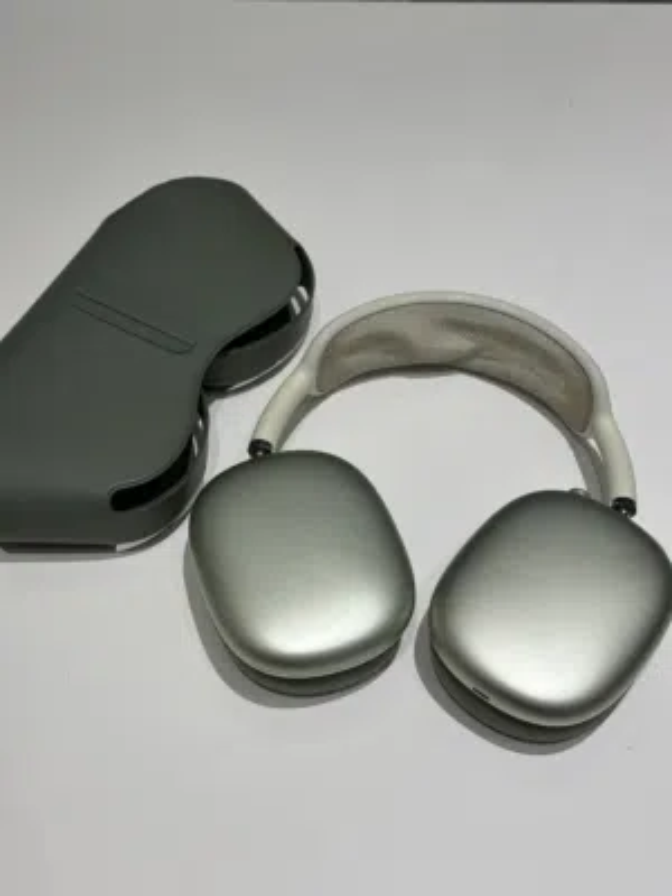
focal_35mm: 48
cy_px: 448
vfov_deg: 39.7
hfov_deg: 30.3
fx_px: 1242
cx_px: 336
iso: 64
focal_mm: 6.86
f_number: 1.78
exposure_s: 1/454
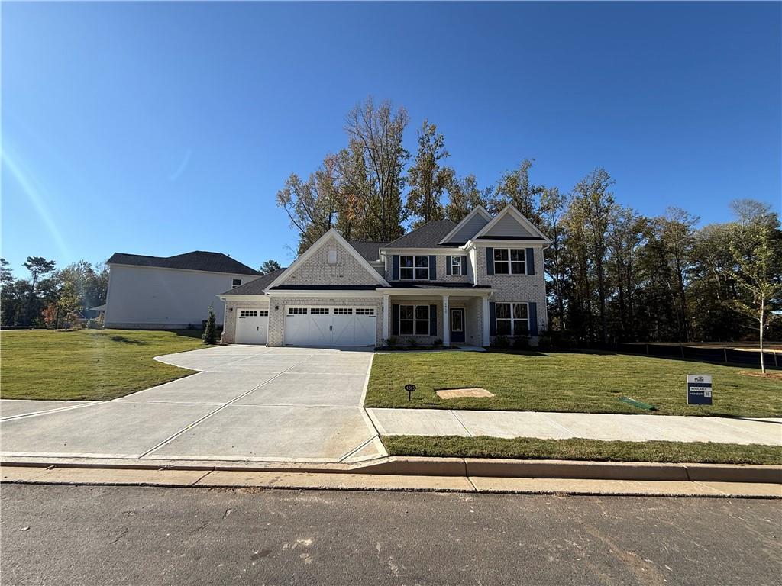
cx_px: 391
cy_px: 293
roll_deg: -0.8
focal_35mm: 14
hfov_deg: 102.1
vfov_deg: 85.7
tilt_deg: +7.1
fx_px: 316
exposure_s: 1/1534
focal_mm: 2.22
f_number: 2.2
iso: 50
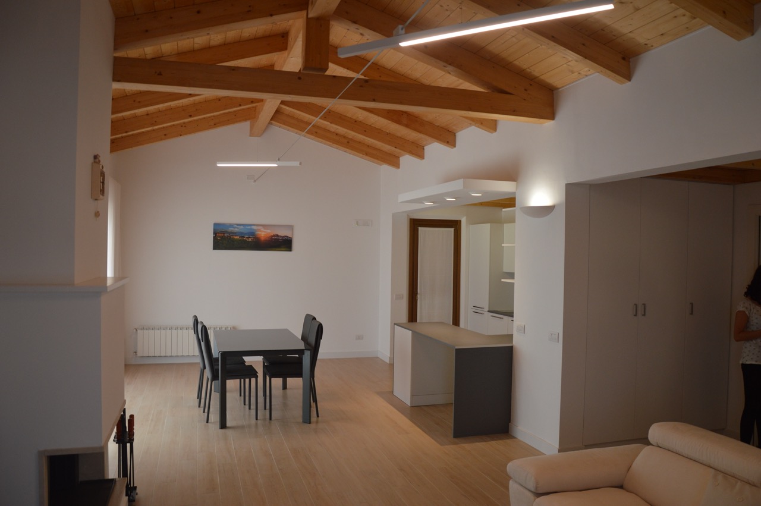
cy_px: 253
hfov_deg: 67.4
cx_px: 380
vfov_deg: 47.8
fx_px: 570
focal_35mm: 27
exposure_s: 1/100
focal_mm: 18
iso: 400
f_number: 4
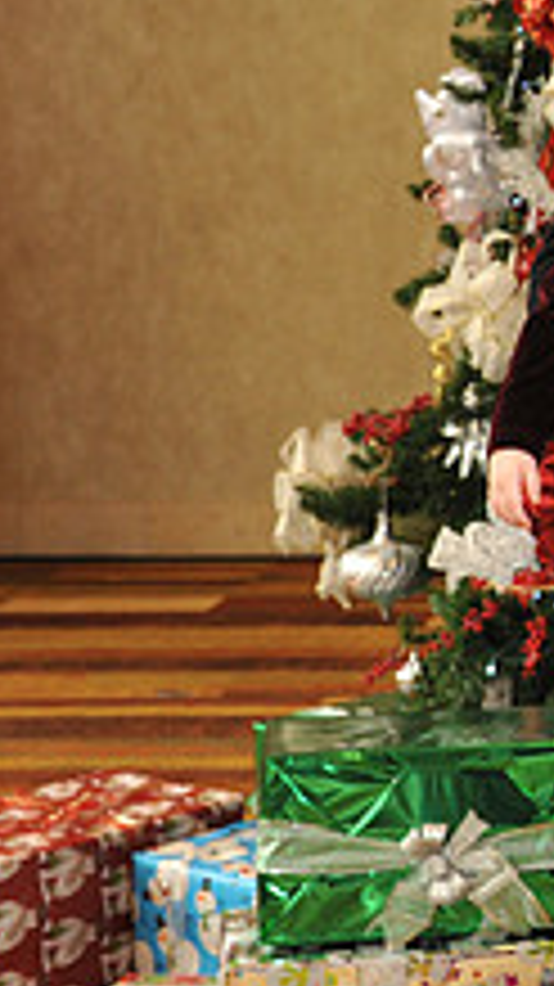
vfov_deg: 16.1
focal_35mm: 133
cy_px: 252
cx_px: 1140
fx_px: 3477
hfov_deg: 8.6
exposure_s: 1/100
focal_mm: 48
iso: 1600
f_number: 6.3
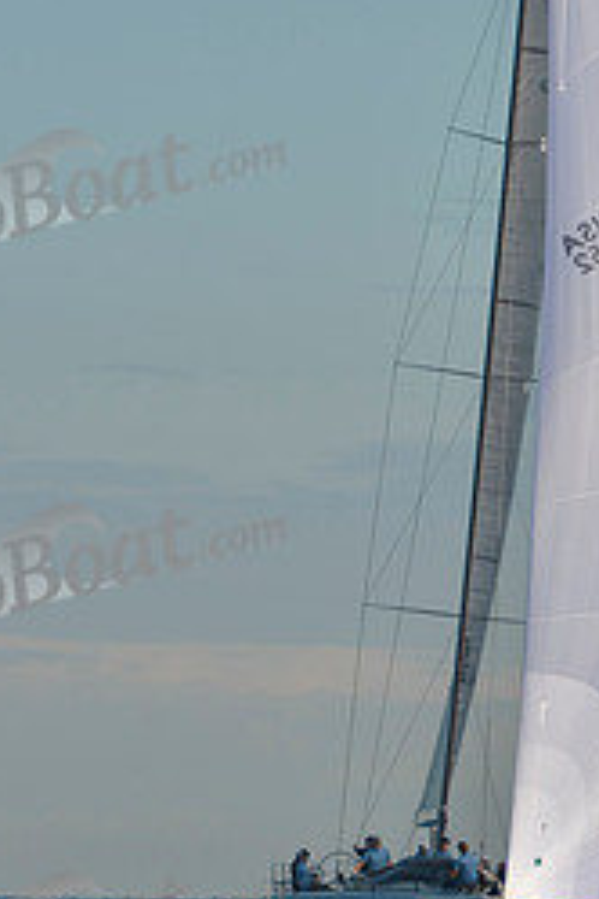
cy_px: 343
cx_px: 475
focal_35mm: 466
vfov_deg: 4.4
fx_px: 11630
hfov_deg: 2.9
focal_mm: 200
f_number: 7.1
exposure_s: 1/800
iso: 200
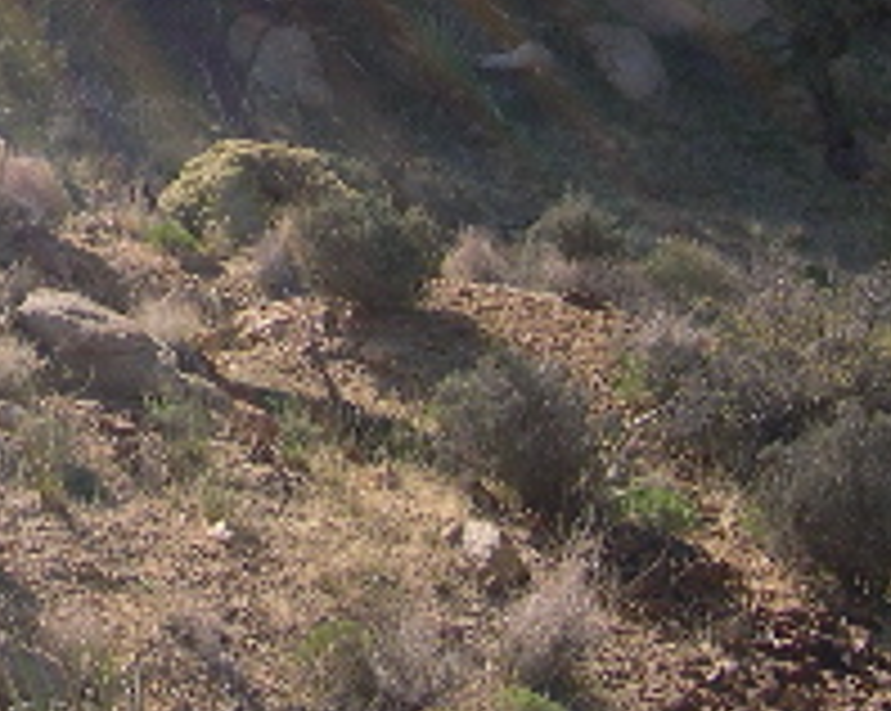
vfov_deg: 12.2
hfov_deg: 15.4
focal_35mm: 120
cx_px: -234
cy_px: -351
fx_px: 3161
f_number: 7.6
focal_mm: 8
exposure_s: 1/198
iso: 100
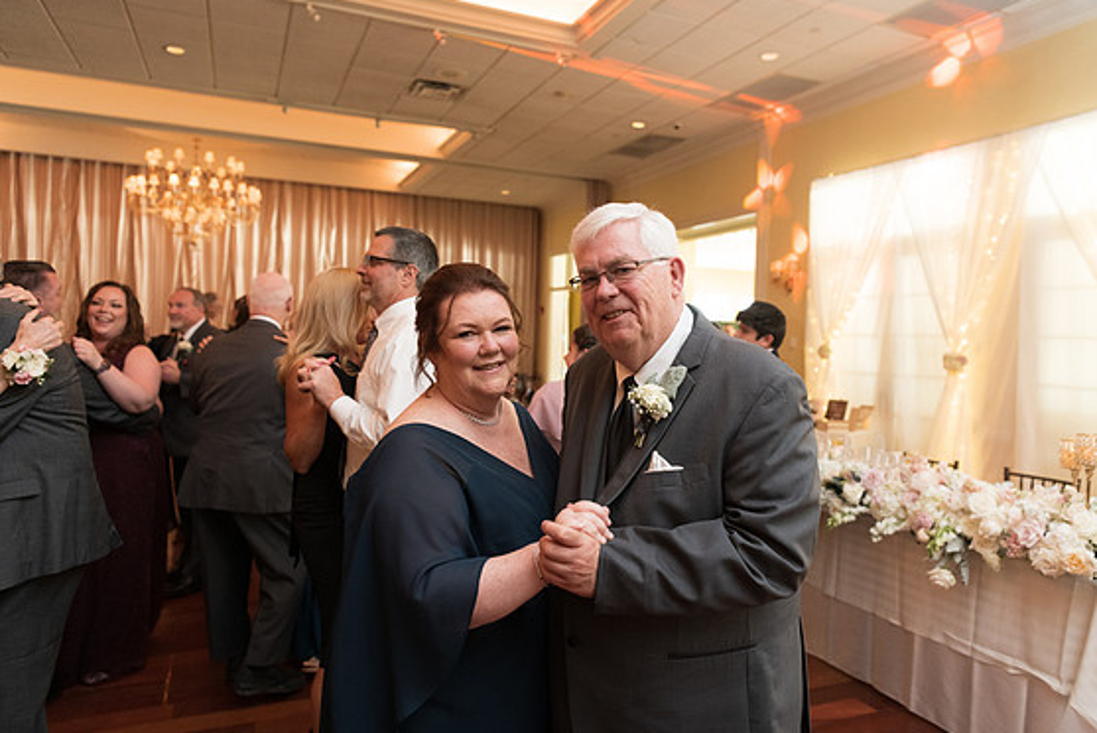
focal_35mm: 25
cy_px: 358
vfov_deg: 51.3
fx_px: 762
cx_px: 569
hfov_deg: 71.5
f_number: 2.8
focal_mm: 24
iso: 2200
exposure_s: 1/125
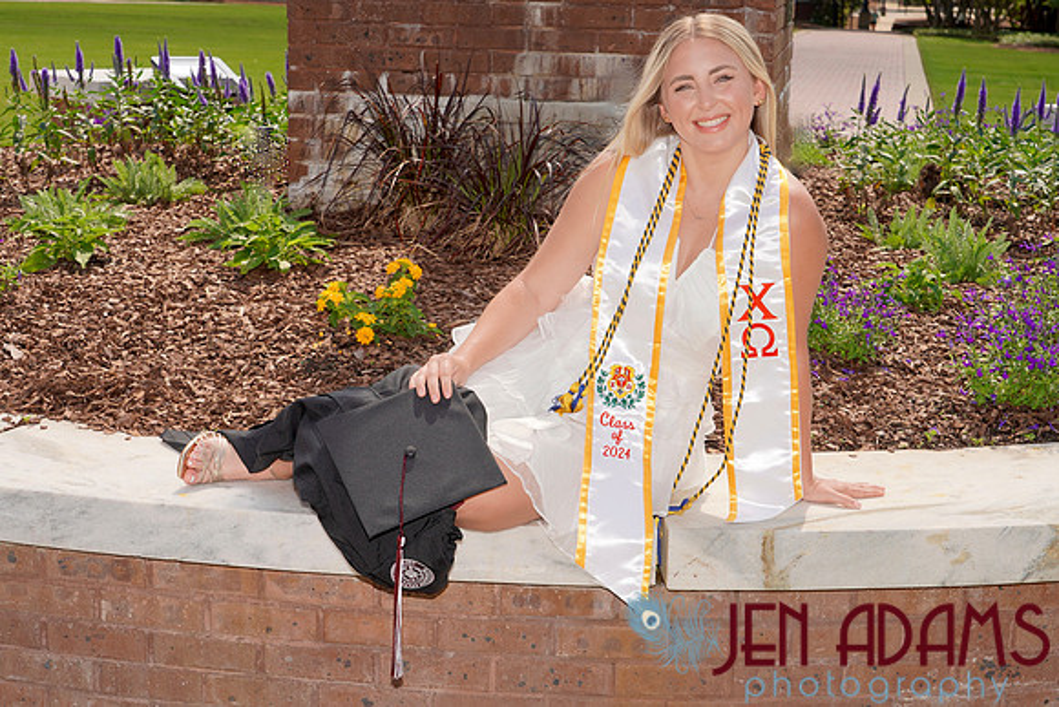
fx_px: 1736
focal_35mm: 59
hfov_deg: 33.9
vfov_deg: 23.0
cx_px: 530
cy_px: 354
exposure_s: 1/200
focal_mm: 59
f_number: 9
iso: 100
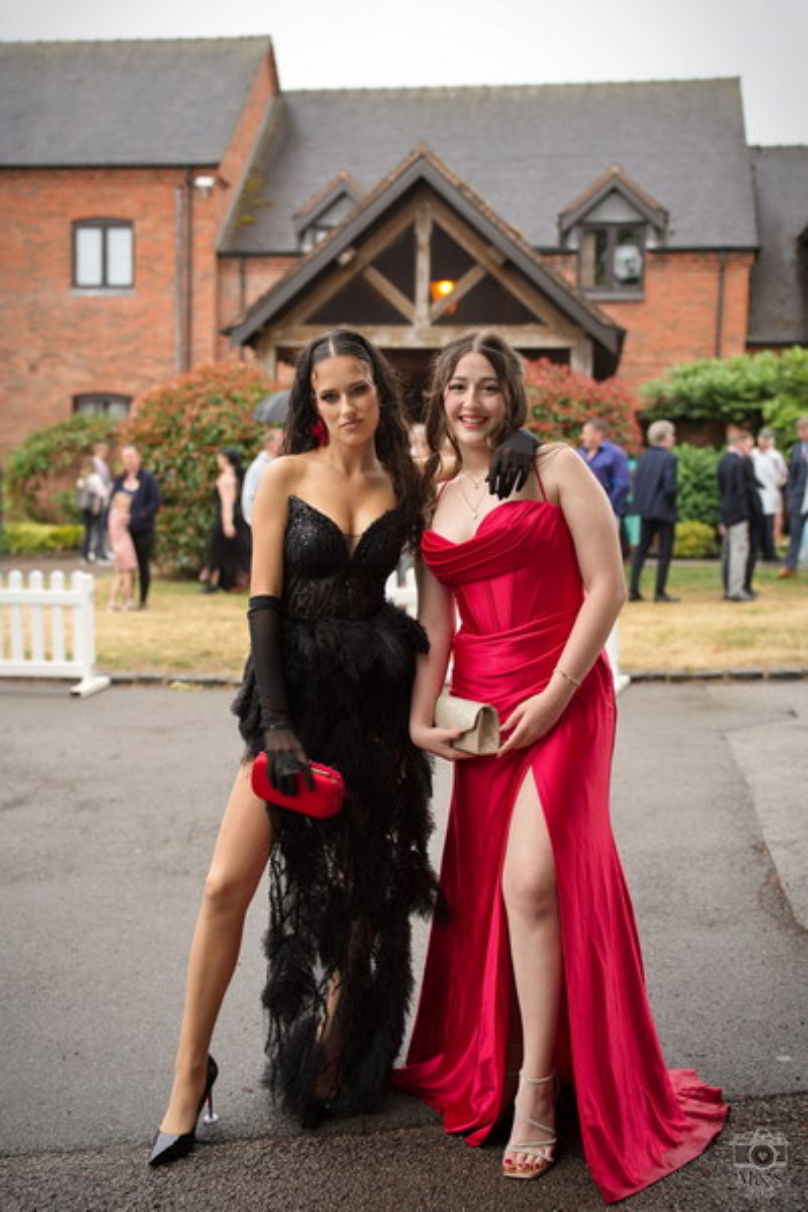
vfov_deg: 49.6
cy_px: 606
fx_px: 1313
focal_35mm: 39
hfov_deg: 34.2
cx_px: 404
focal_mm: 39
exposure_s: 1/100
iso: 100
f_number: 2.5
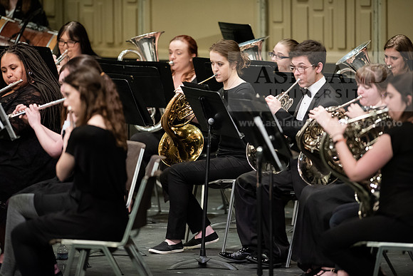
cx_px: 206
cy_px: 138
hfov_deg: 6.9
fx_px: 3442
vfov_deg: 4.6
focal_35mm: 300
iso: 3200
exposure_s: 1/250
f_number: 3.2
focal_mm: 300
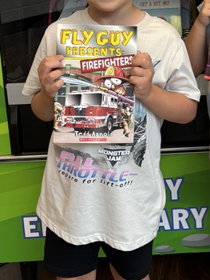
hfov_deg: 18.7
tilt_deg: -10.2
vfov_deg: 24.8
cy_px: 21
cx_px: 230
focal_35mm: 76
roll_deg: +1.3
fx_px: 614
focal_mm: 5.96
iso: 80
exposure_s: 1/120
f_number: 1.6
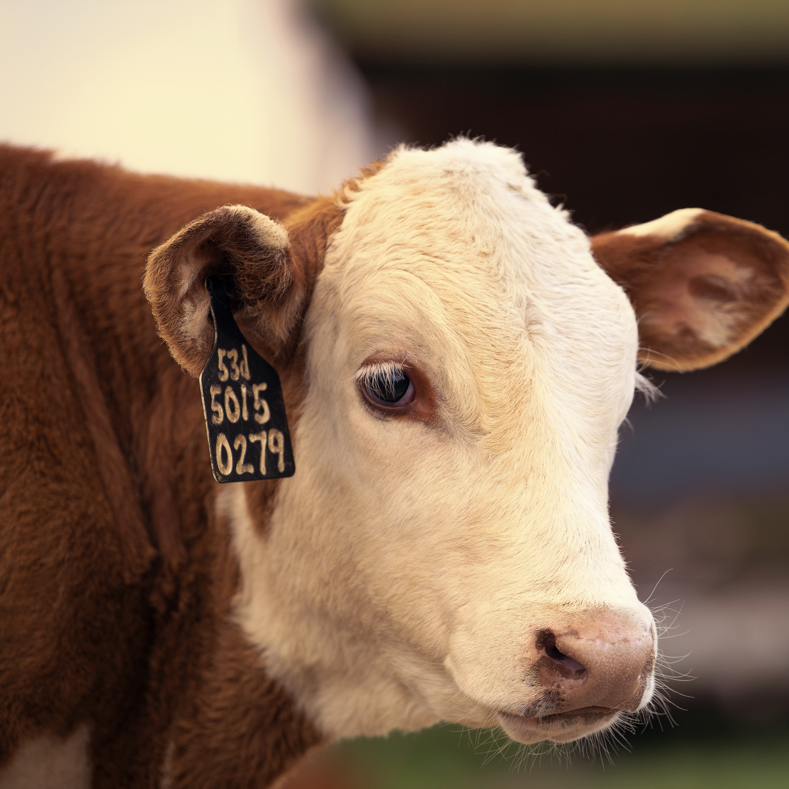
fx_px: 6602
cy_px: 394
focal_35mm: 256
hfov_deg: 6.8
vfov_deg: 6.8
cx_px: 564
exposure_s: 1/1000
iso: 100
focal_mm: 200
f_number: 3.5
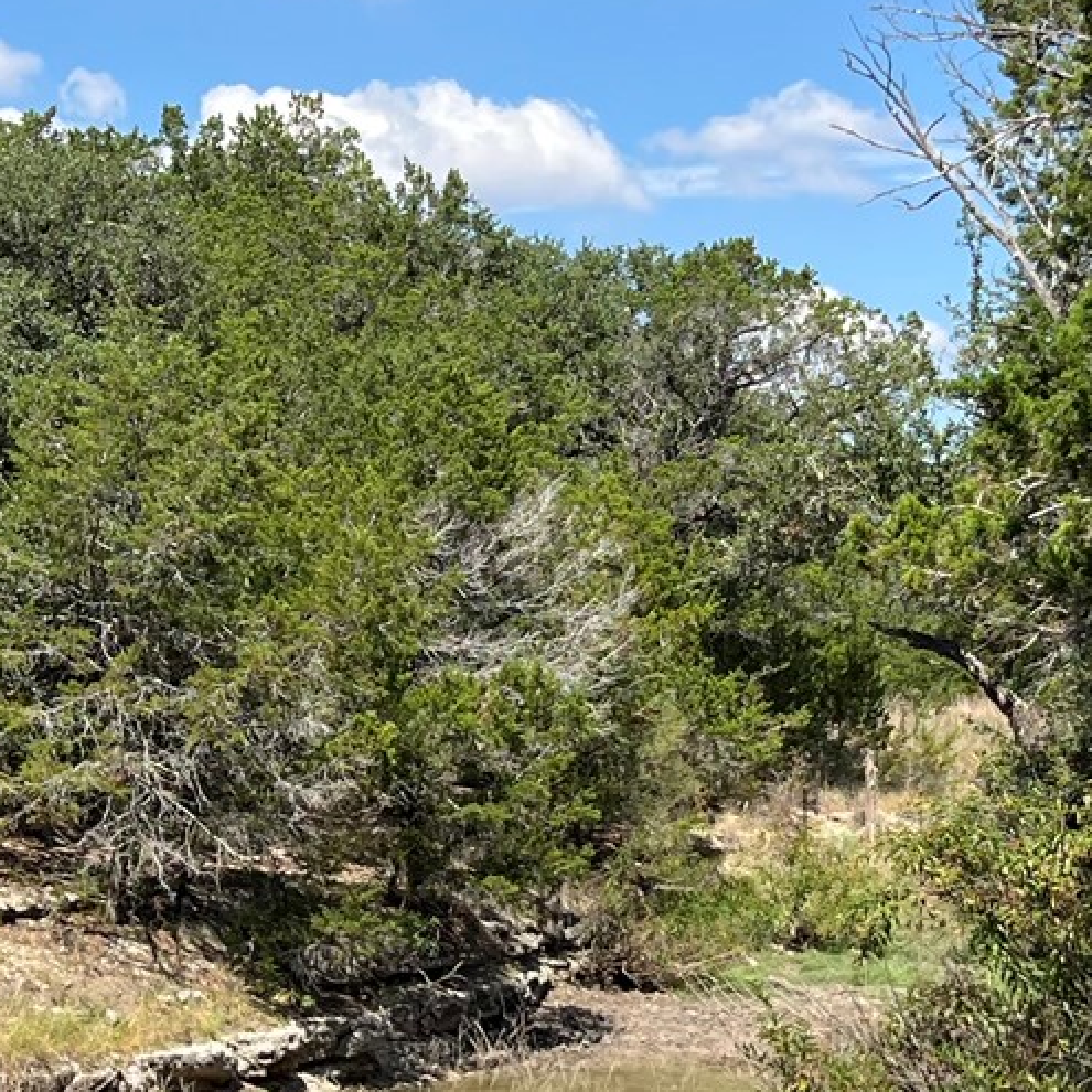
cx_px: 644
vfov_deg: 18.3
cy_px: 644
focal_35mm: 95
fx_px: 3391
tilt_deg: +1.2
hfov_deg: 18.3
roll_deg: -1.0
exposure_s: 1/2841
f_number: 1.5
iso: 50
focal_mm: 5.7
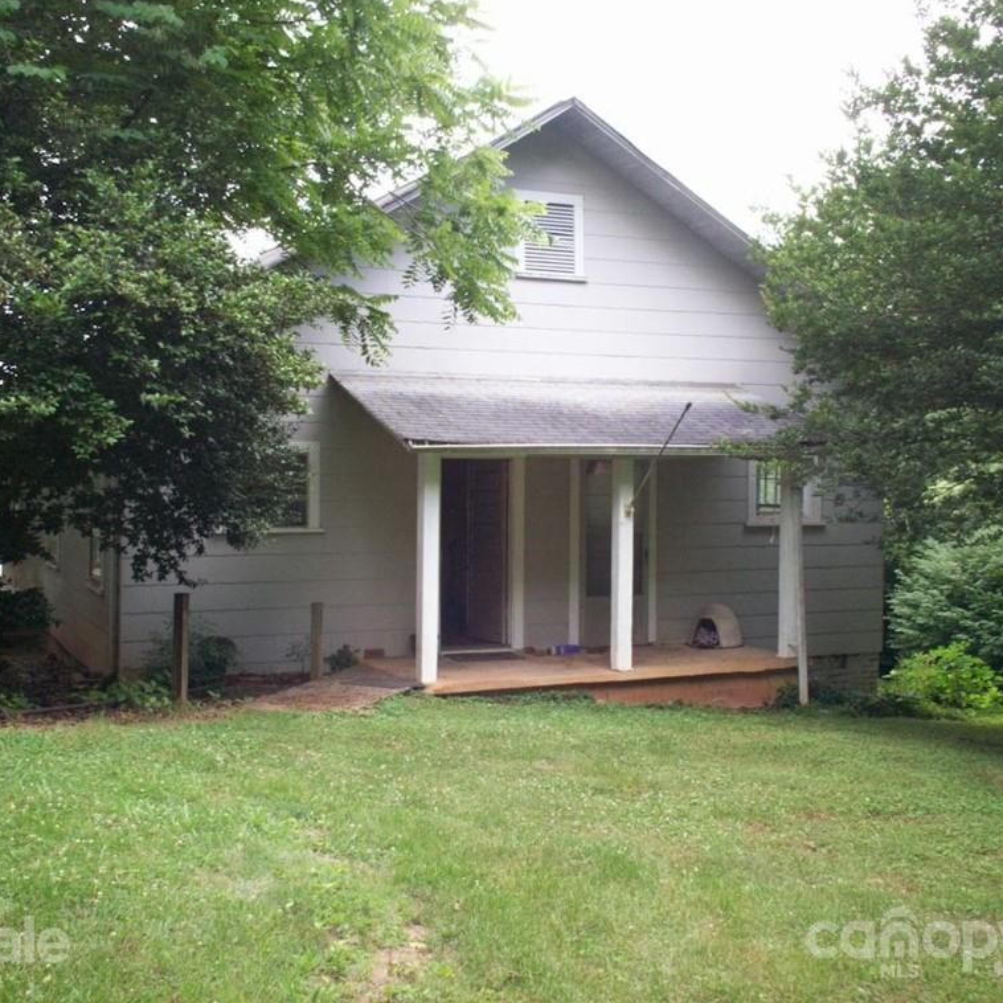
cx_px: 521
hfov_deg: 39.2
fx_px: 1410
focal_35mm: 43
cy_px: 496
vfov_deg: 39.2
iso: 100
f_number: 4.5
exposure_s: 1/70.4
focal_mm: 6
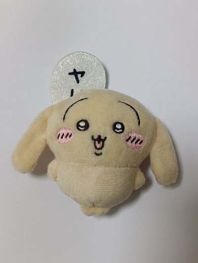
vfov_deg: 36.8
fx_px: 396
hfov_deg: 28.0
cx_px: 99
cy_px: 132
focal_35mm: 52
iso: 419
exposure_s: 1/60
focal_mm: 7.08
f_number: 2
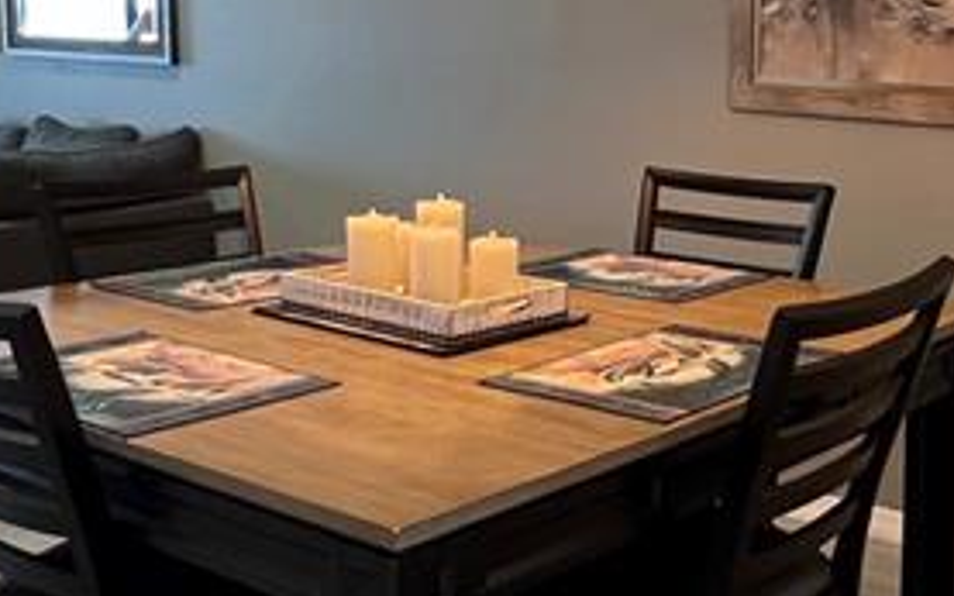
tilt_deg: -10.0
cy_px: 245
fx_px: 1326
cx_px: 734
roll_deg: -1.5
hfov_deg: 38.4
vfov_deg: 25.3
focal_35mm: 51
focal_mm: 1.57
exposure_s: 1/60
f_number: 1.8
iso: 250
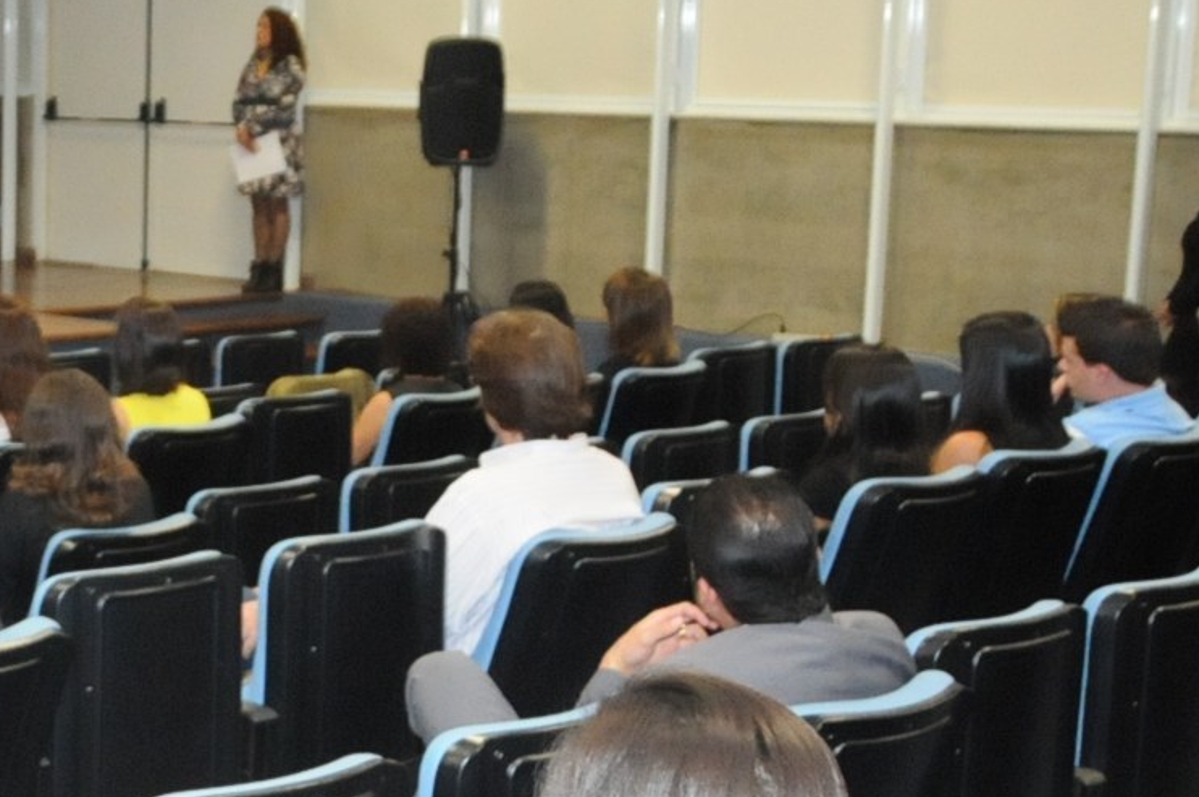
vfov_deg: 17.4
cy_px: 443
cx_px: -478
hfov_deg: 22.4
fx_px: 2595
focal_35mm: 78
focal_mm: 18
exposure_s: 1/100
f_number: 3.5
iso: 3200
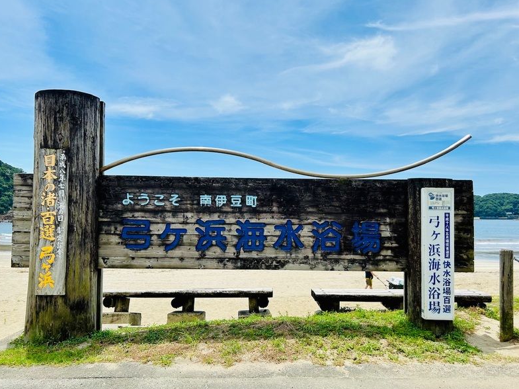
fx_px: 405
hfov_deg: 65.3
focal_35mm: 27
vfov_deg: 51.3
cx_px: 261
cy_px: 196
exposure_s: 1/5076
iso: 50
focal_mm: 5.7
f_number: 1.5
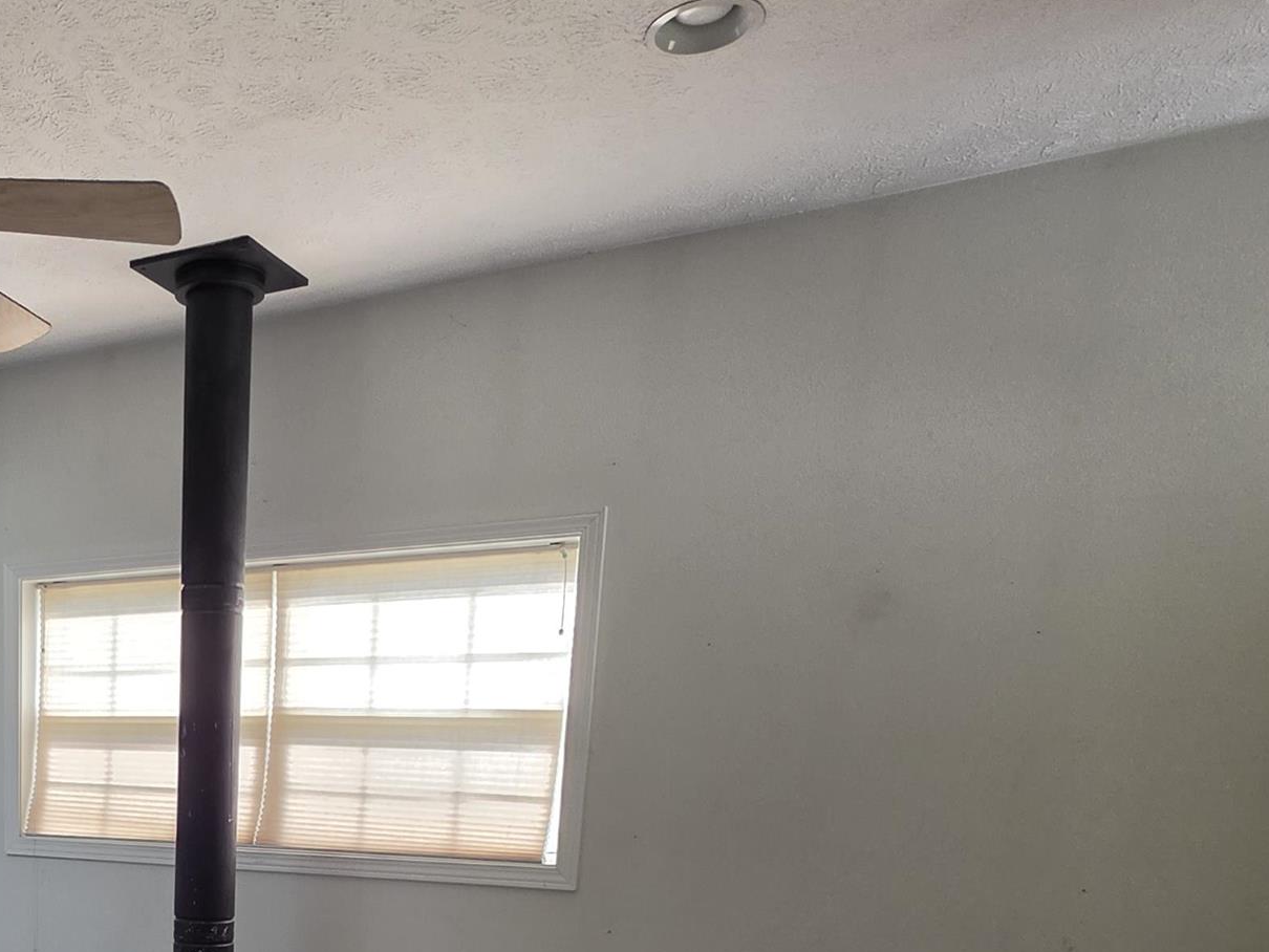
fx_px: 1210
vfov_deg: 37.6
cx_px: 104
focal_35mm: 33
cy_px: 982
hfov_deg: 48.8
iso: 100
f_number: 1.9
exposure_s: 1/120
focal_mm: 2.2
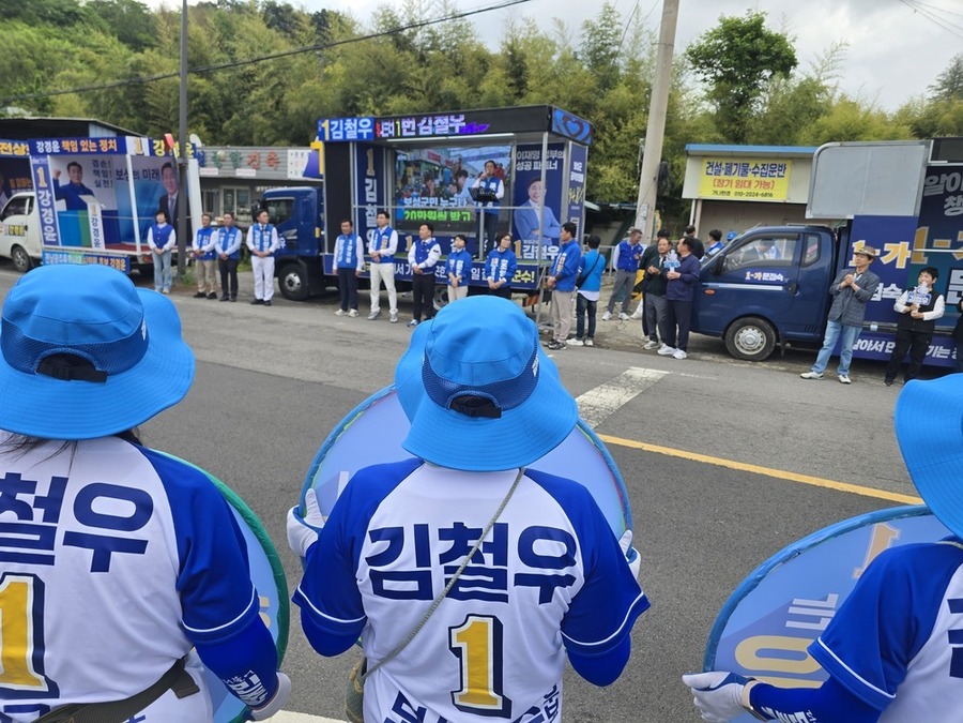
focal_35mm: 23
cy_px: 362
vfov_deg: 58.9
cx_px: 482
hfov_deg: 73.9
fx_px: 640
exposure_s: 1/391
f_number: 1.7
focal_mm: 6.3
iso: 12
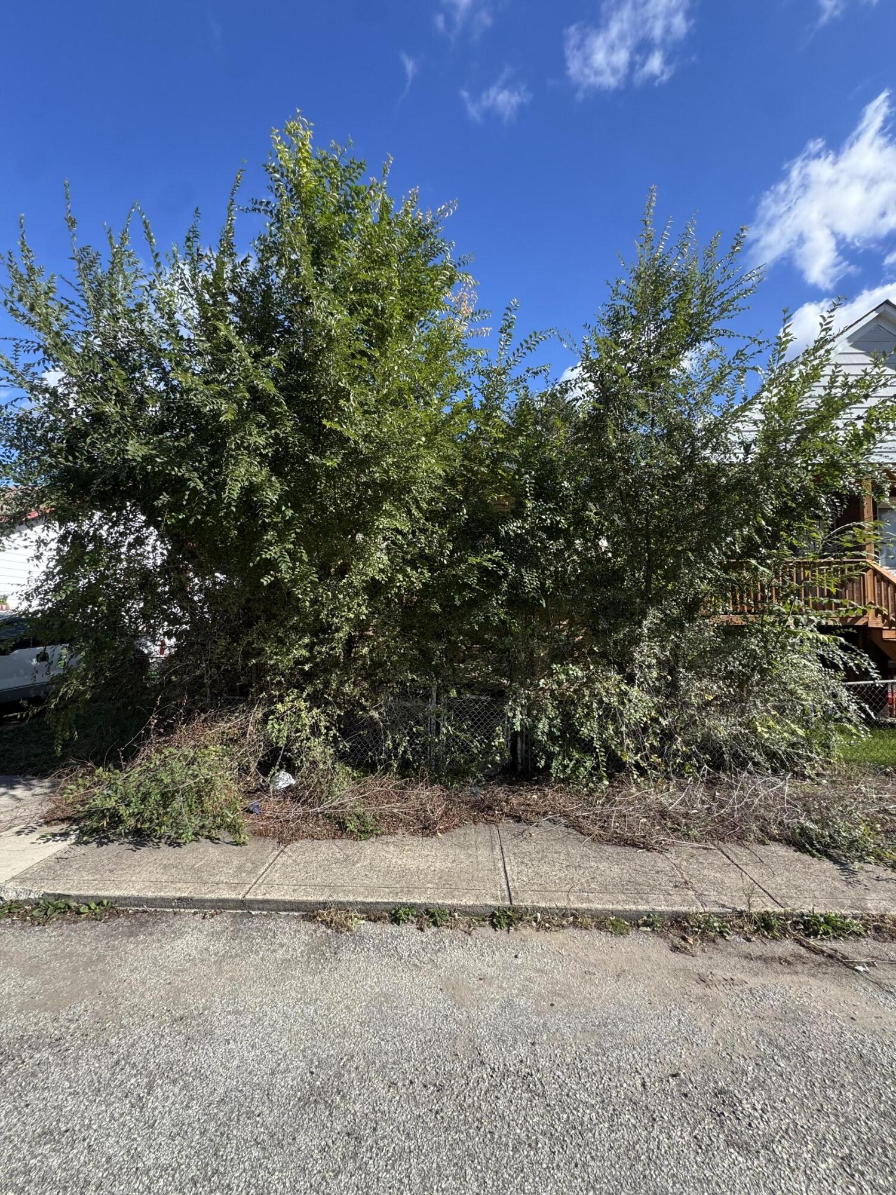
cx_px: 448
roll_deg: -1.4
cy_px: 598
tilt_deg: +4.2
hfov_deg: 85.7
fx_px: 483
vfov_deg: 102.1
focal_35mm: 14
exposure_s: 1/582
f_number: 2.2
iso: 40
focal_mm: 2.22
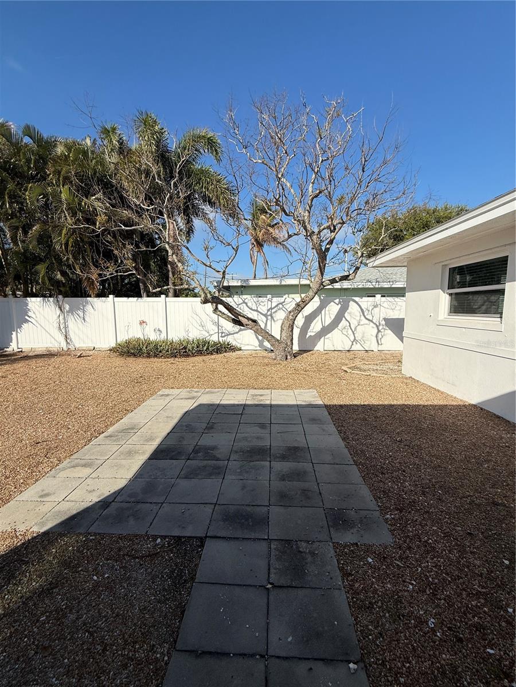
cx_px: 258
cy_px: 344
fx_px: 278
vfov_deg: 102.1
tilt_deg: -6.1
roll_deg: +0.6
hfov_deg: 85.7
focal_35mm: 14
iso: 50
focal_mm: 2.22
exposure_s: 1/3663
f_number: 2.2
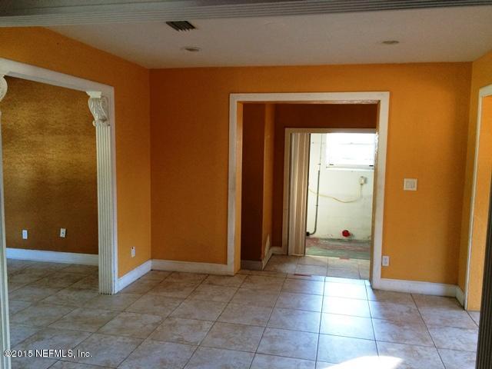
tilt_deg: -7.5
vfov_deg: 48.2
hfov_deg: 61.7
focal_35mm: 29
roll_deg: -0.5
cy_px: 184
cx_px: 246
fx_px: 412
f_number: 2.2
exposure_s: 1/30
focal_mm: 4.15
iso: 160
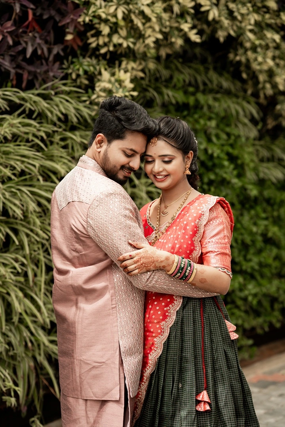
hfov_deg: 16.1
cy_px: 214
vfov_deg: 23.9
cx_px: 142
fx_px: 1009
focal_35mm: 85
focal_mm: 85
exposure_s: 1/1250
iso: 100
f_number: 3.2
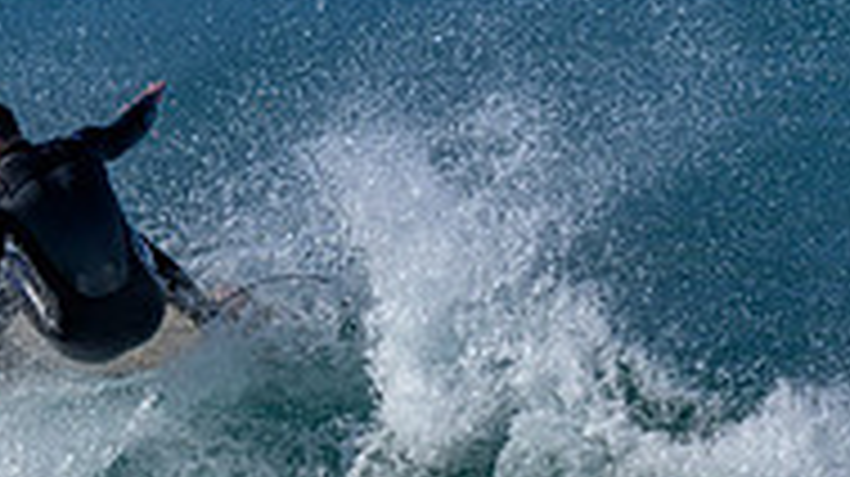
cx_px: -27
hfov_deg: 0.8
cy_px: 592
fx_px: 58064
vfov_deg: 0.5
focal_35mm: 2578
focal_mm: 800
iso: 180
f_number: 6.3
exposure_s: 1/2000
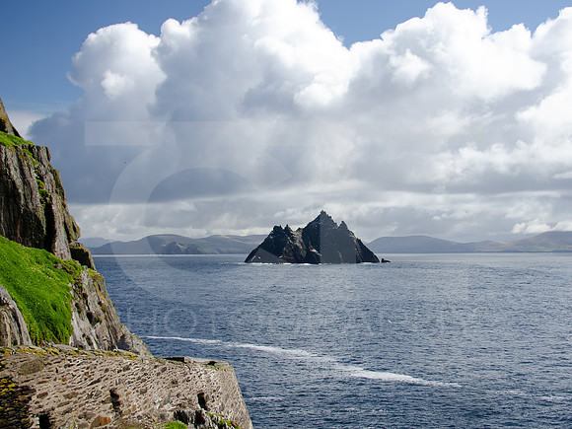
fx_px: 930
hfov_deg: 34.1
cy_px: 213
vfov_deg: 26.0
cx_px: 327
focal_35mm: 56
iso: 500
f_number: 5.6
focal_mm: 34
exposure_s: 1/1600
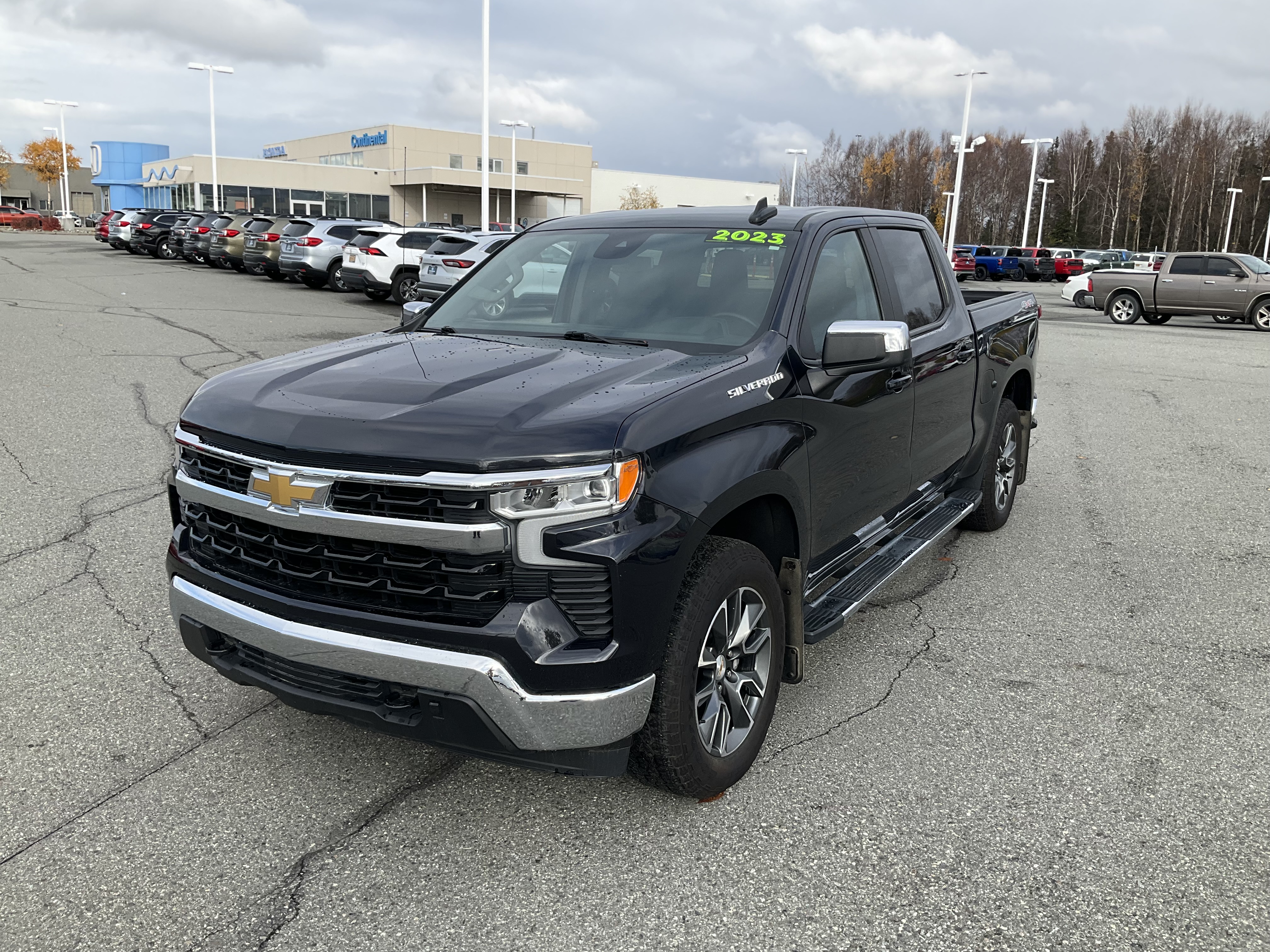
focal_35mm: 29
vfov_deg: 48.2
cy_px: 476
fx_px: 1064
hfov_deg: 61.7
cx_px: 635
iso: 25
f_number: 1.8
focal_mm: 3
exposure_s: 1/674
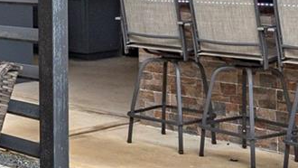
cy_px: -40
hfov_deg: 19.2
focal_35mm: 104
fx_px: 822
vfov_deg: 11.4
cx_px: -78
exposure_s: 1/80
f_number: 8
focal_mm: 16
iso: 125
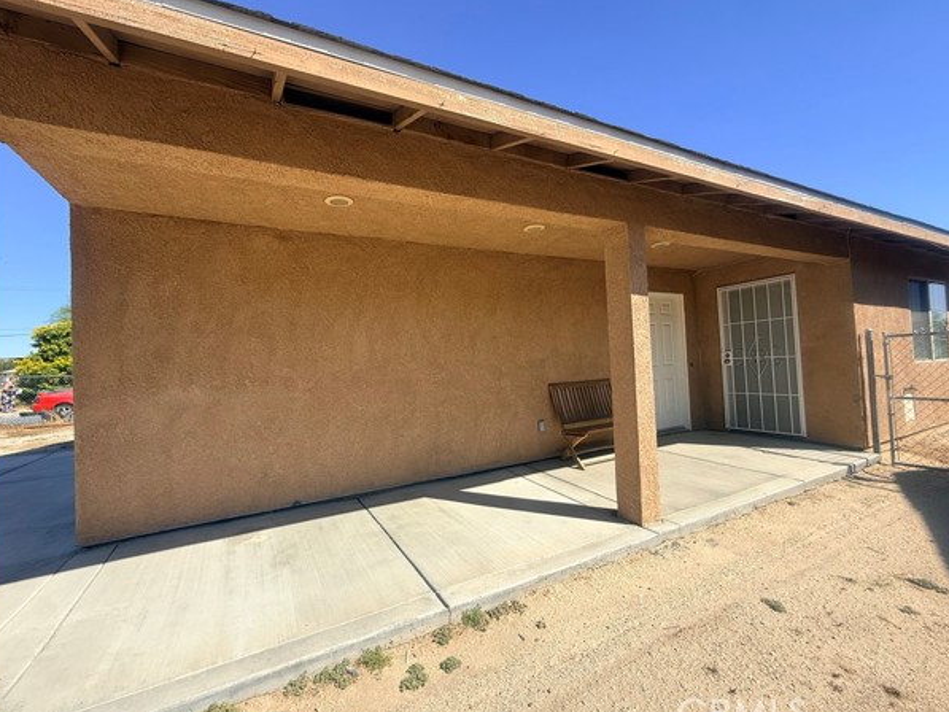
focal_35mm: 15
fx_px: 411
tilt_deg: +1.5
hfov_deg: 98.1
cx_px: 466
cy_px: 354
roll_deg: +2.3
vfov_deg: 81.8
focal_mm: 2.22
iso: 50
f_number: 2.2
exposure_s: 1/942
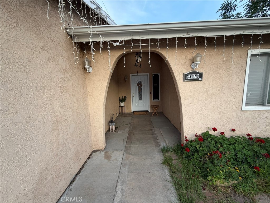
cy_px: 102
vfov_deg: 85.7
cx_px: 135
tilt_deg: -8.3
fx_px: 109
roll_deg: +2.9
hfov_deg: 102.1
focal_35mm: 14
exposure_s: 1/121
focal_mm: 2.22
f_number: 2.2
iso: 64
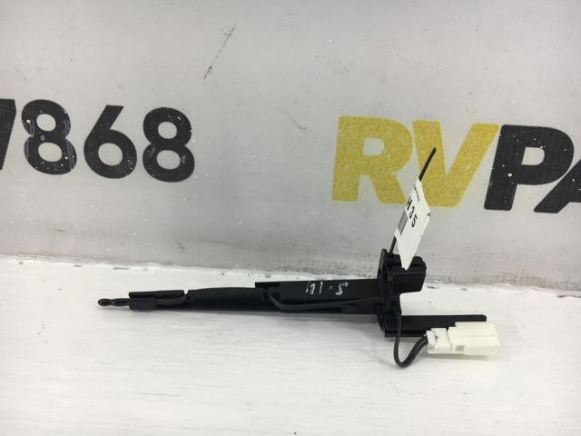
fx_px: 487
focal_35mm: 29
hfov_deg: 61.7
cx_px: 290
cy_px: 218
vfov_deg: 48.2
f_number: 2.2
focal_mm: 4.15
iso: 40
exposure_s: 1/100
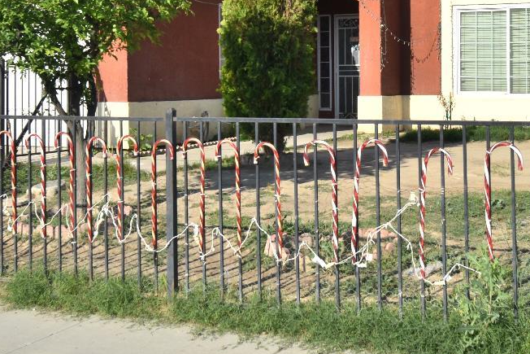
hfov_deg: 29.2
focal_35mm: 69
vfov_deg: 19.5
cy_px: 66
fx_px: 1016
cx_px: 266
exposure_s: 1/320
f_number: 9
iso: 100
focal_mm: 20
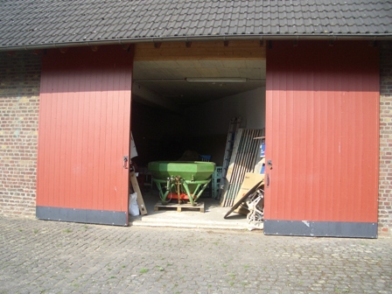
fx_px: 396
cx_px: 196
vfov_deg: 40.7
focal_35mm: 35
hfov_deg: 52.6
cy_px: 147
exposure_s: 1/125
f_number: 4.3
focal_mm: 5.8
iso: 50
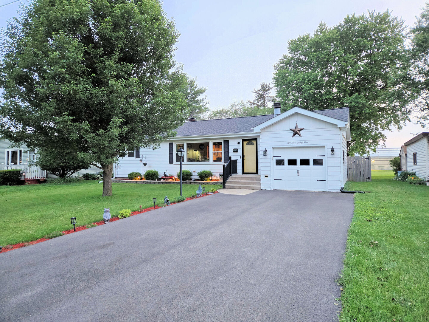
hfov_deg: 73.9
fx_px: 285
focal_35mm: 23
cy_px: 161
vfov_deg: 58.9
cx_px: 214
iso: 400
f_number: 1.8
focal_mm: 5.4
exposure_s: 1/120
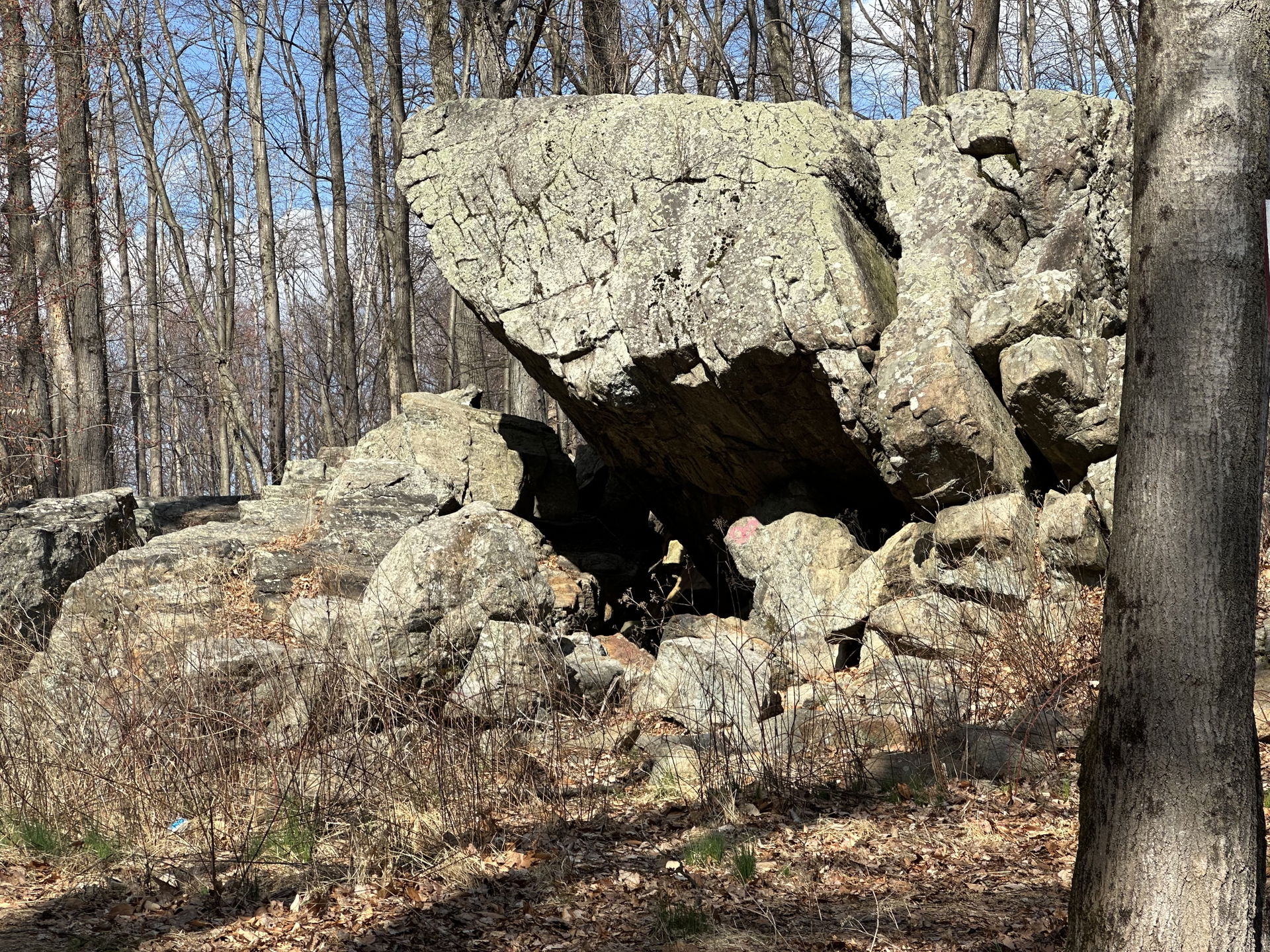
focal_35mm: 77
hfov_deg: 25.3
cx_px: 635
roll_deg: +2.7
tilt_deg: +6.5
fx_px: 2825
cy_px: 476
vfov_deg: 19.1
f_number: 2.8
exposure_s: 1/497
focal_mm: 9
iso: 32
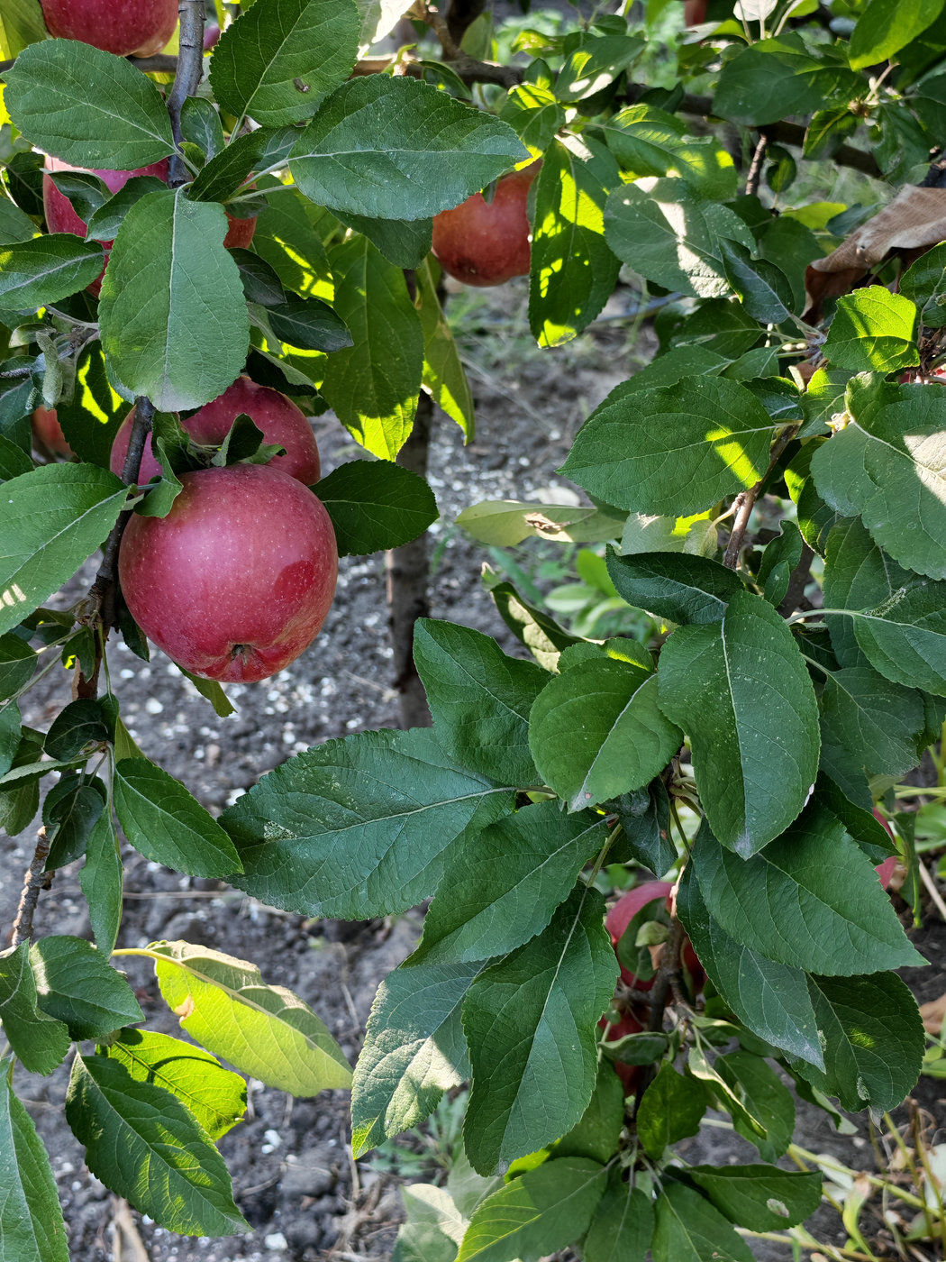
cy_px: 631
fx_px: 1749
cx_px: 473
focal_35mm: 48
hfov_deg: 30.3
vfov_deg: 39.7
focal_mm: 6.12
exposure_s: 1/100
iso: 320
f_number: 1.9
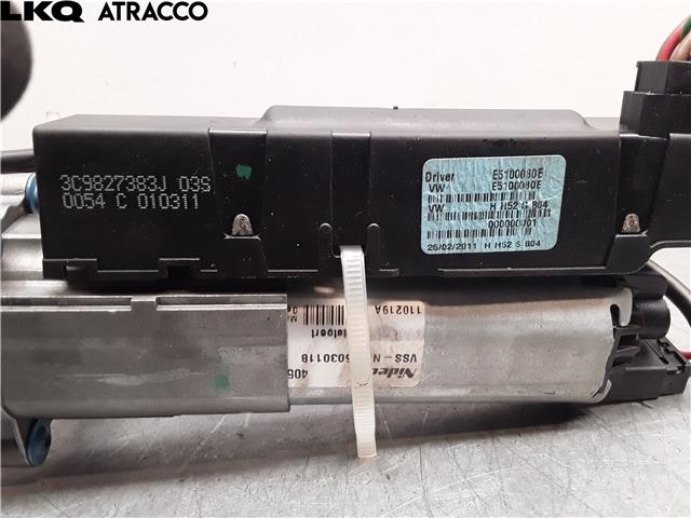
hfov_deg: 63.4
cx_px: 346
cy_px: 259
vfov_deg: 49.7
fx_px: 559
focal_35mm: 28
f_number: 1.9
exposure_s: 1/50
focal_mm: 2.91
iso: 100
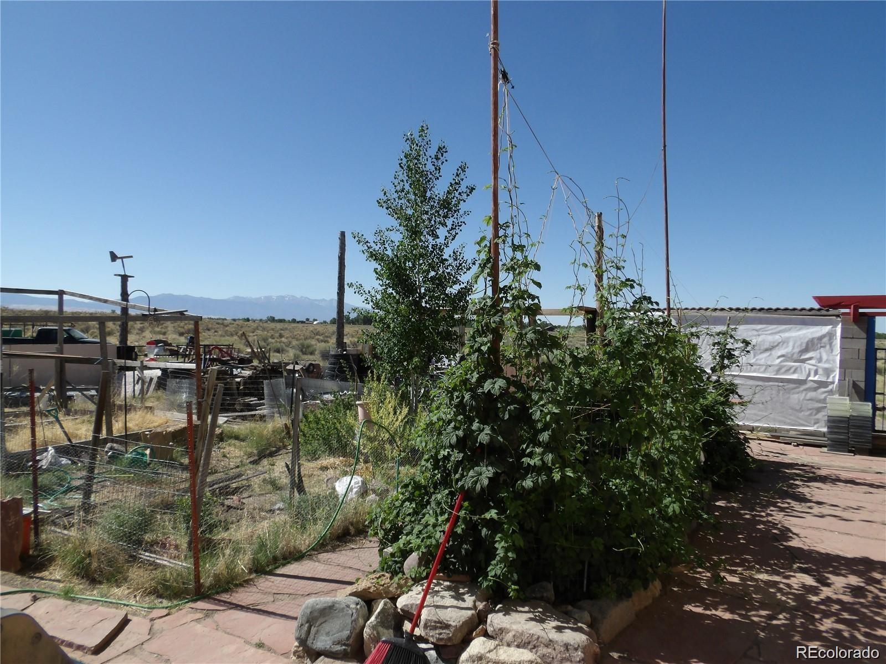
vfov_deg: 58.9
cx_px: 443
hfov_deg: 73.9
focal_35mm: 23
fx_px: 589
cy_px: 332
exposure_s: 1/816
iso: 100
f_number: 4.1
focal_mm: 4.2
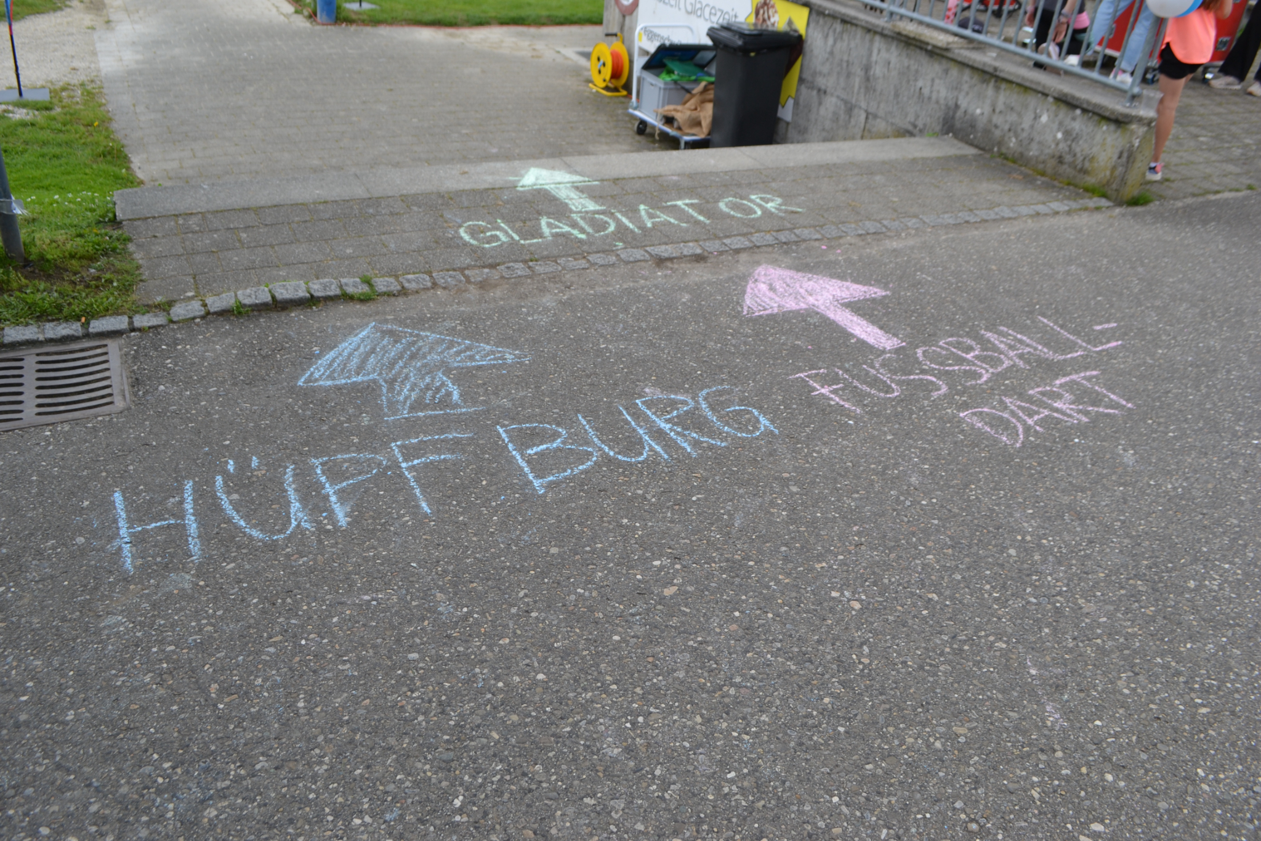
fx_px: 946
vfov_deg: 47.9
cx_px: 630
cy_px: 420
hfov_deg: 67.4
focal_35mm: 27
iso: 100
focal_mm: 18
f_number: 6.3
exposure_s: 1/160
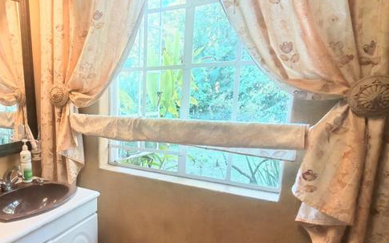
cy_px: 154
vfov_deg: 44.1
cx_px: 95
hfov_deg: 62.5
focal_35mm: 28
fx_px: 297
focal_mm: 1.96
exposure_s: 1/33
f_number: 2.2
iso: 200
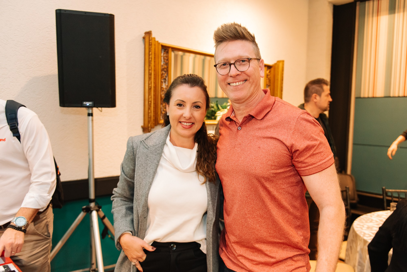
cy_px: 149
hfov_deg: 57.4
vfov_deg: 40.2
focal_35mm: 33
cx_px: 229
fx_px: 371
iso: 2500
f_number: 2.8
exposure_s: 1/125
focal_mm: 29
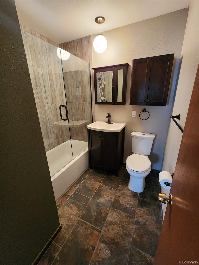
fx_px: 100
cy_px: 132
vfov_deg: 106.2
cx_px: 100
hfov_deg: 89.9
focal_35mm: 13
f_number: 2.2
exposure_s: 1/40
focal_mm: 2.2
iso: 400
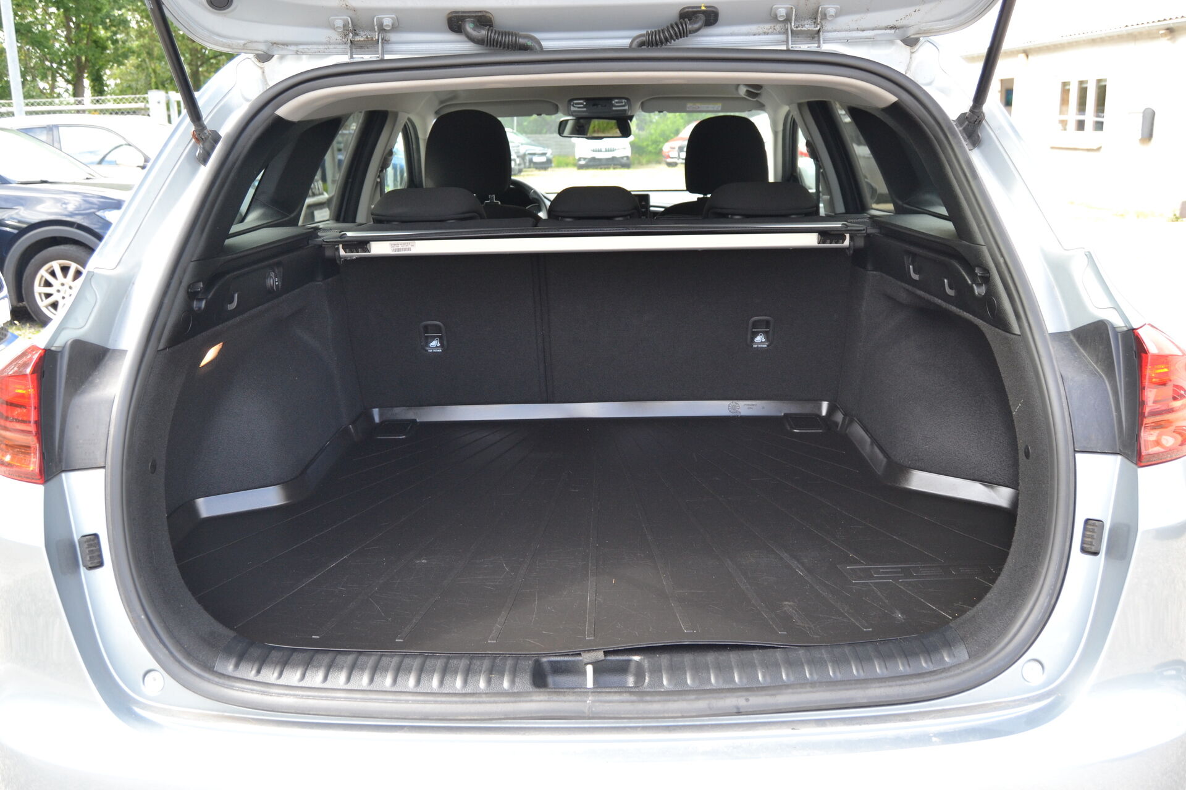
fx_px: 988
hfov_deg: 61.9
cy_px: 395
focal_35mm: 30
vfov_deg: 43.6
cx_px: 593
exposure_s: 1/125
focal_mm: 20
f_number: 5.6
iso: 360
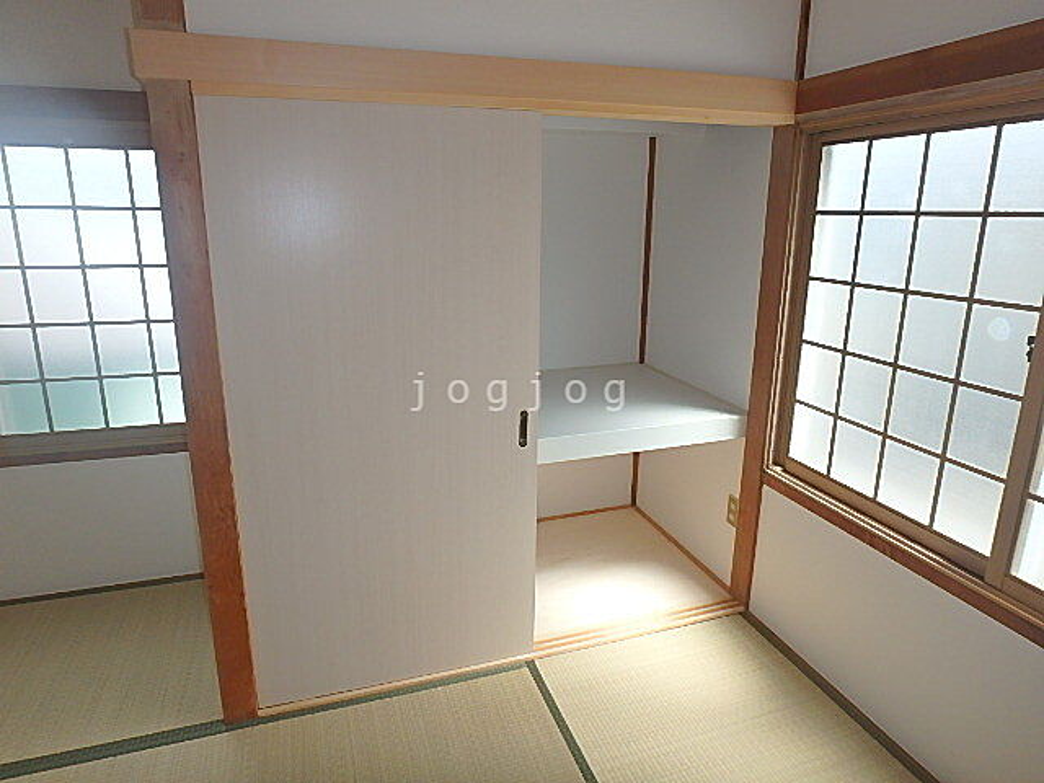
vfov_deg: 63.4
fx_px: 633
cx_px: 522
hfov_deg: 79.0
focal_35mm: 21
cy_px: 392
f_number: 3.5
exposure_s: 1/320
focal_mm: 3.7
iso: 125
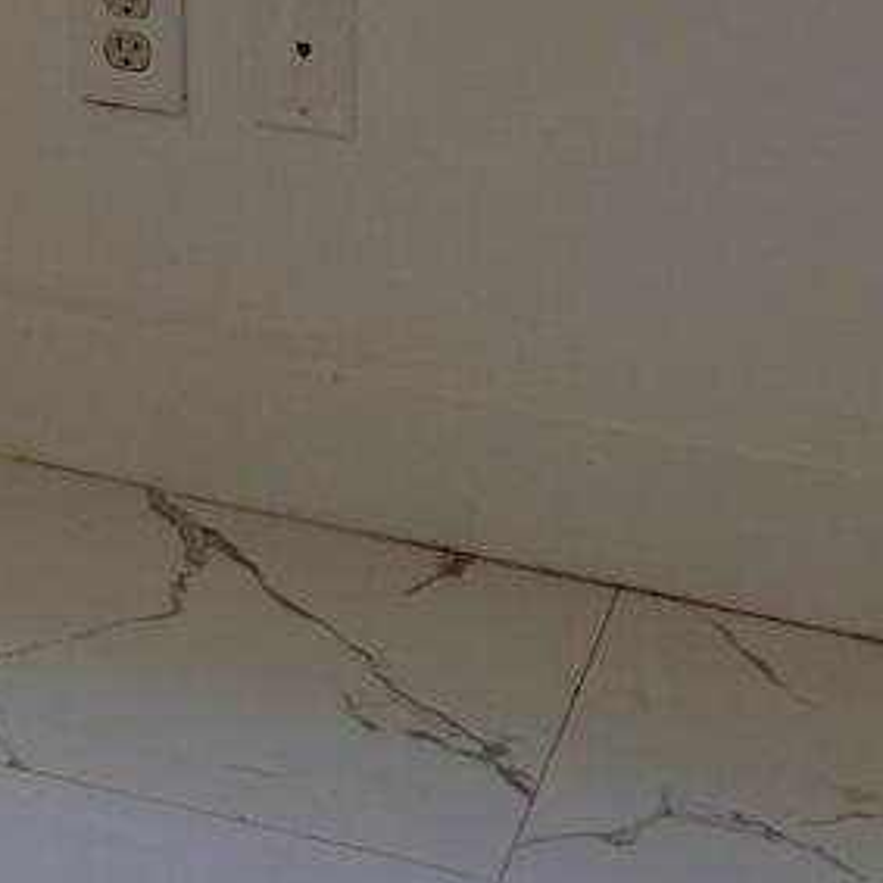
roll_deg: +0.4
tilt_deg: -5.7
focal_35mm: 150
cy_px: -1058
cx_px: -917
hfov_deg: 10.6
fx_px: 4329
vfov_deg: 10.4
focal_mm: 6.76
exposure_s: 1/195
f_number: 1.78
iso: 80
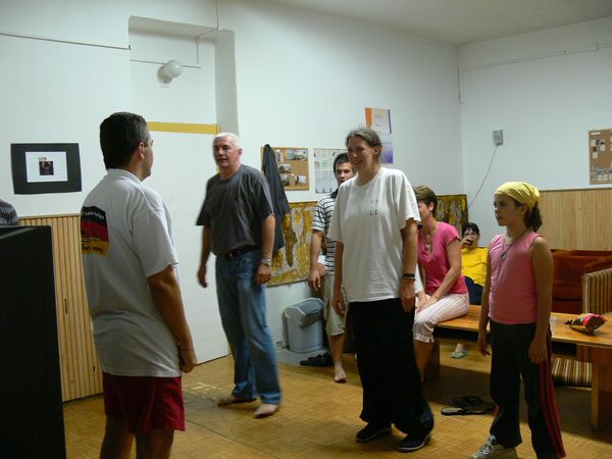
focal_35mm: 35
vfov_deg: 40.7
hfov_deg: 52.6
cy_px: 230
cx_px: 306
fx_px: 619
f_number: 2.8
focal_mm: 7.4
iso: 200
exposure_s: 1/15
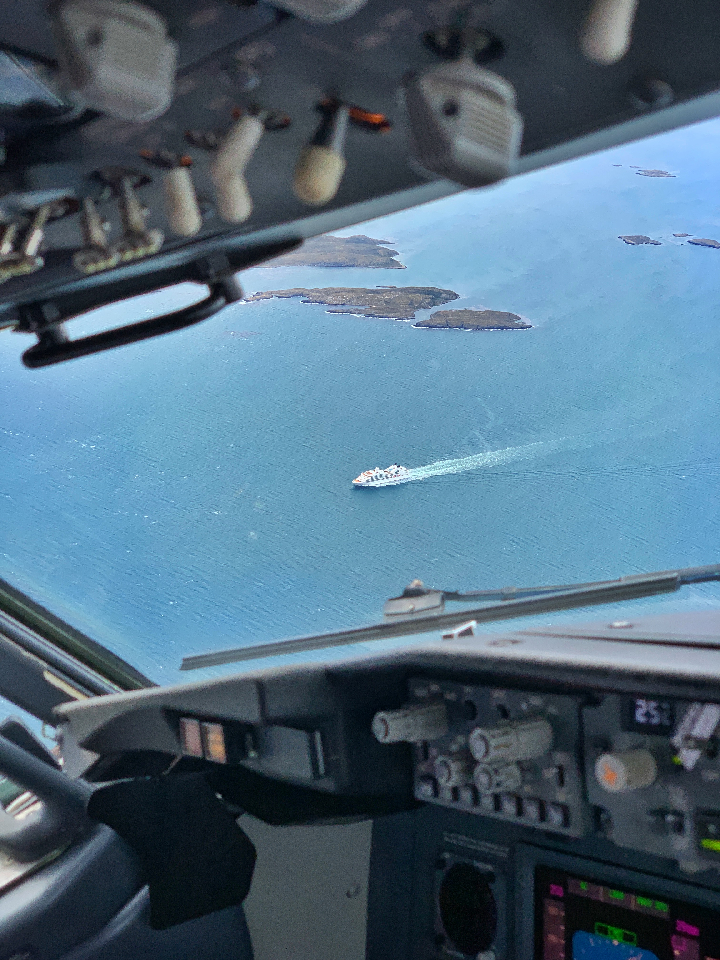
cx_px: 360
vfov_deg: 36.8
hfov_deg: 28.0
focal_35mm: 52
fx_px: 1442
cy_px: 480
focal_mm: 6
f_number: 2.4
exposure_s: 1/466
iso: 16
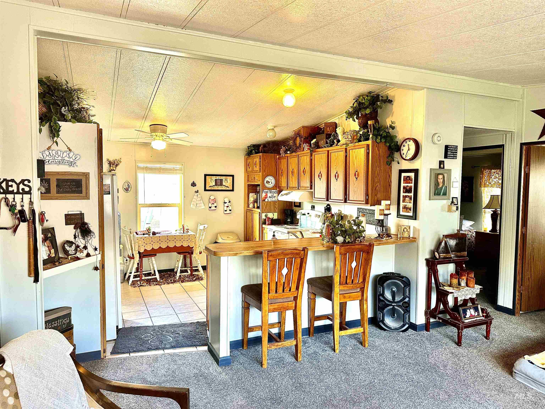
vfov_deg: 56.8
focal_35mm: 24
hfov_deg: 71.6
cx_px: 272
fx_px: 378
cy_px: 204
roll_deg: -0.7
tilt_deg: -3.1
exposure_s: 1/60
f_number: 1.78
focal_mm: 6.86
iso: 160
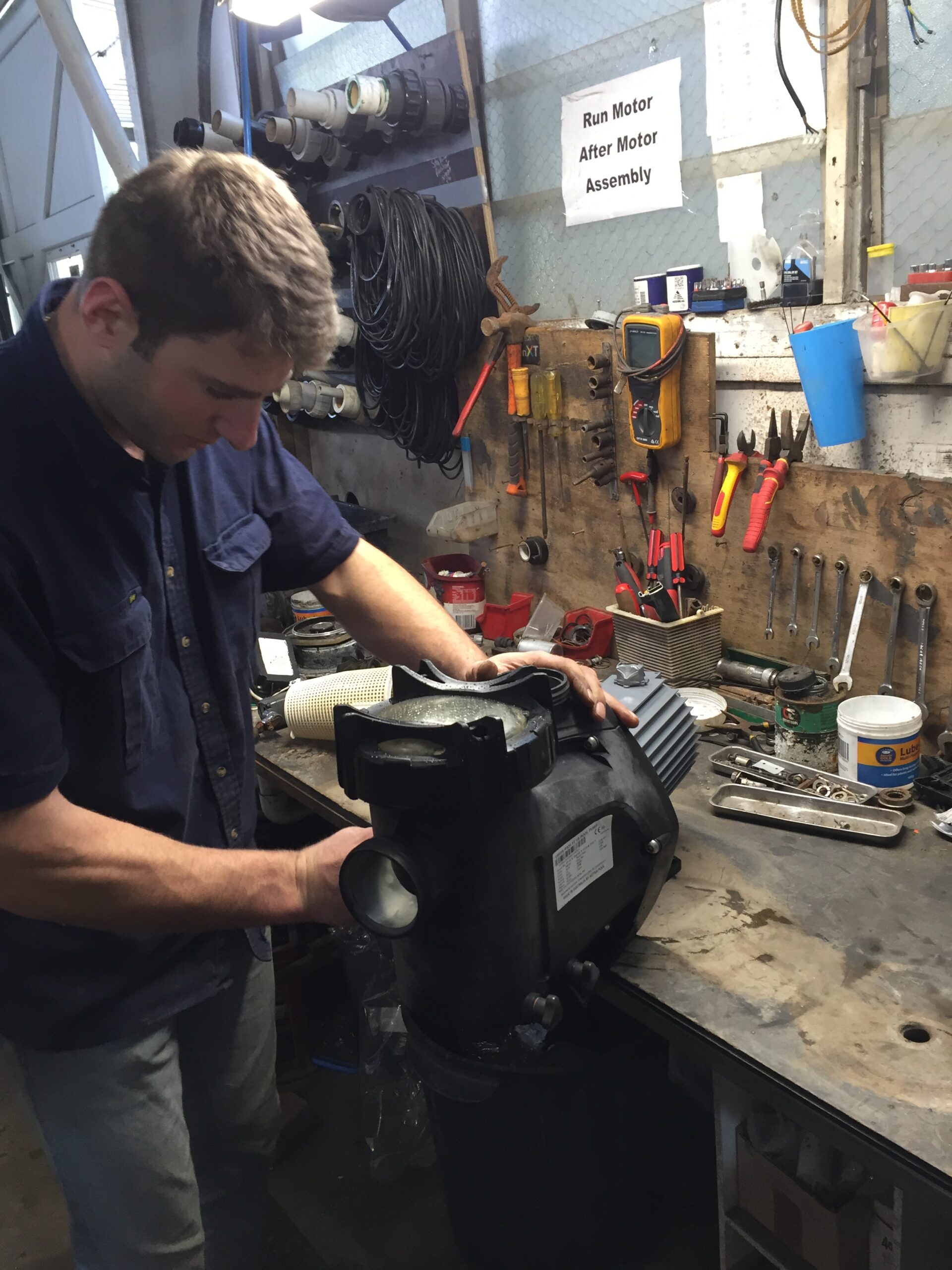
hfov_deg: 48.2
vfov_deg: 61.7
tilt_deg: -16.4
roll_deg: +4.9
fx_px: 1063
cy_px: 635
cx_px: 476
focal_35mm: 29
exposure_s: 1/33
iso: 100
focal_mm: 4.15
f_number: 2.2
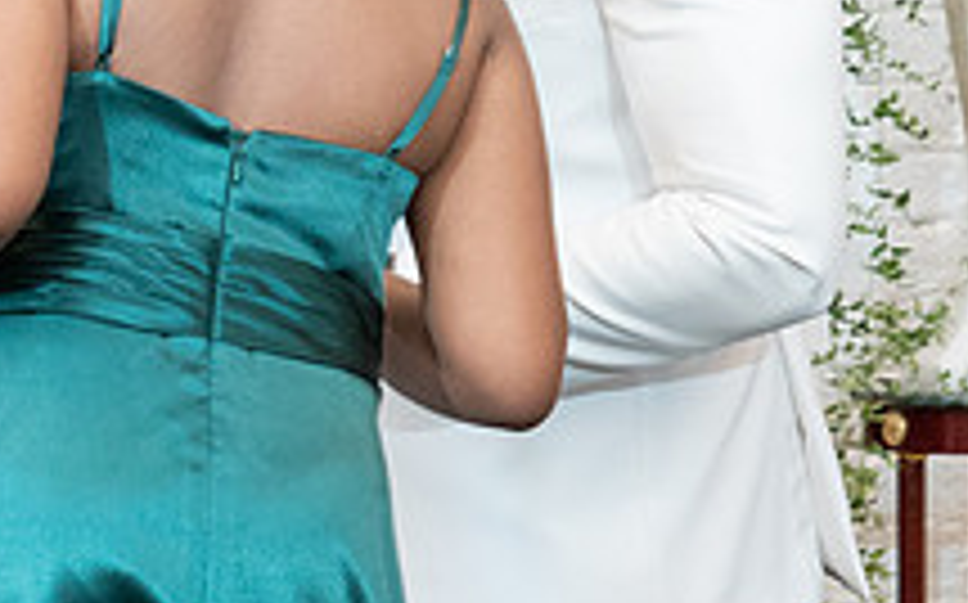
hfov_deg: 8.0
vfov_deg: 5.0
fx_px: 6906
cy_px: -171
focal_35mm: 262
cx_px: 243
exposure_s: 1/100
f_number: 4
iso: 2000
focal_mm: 69
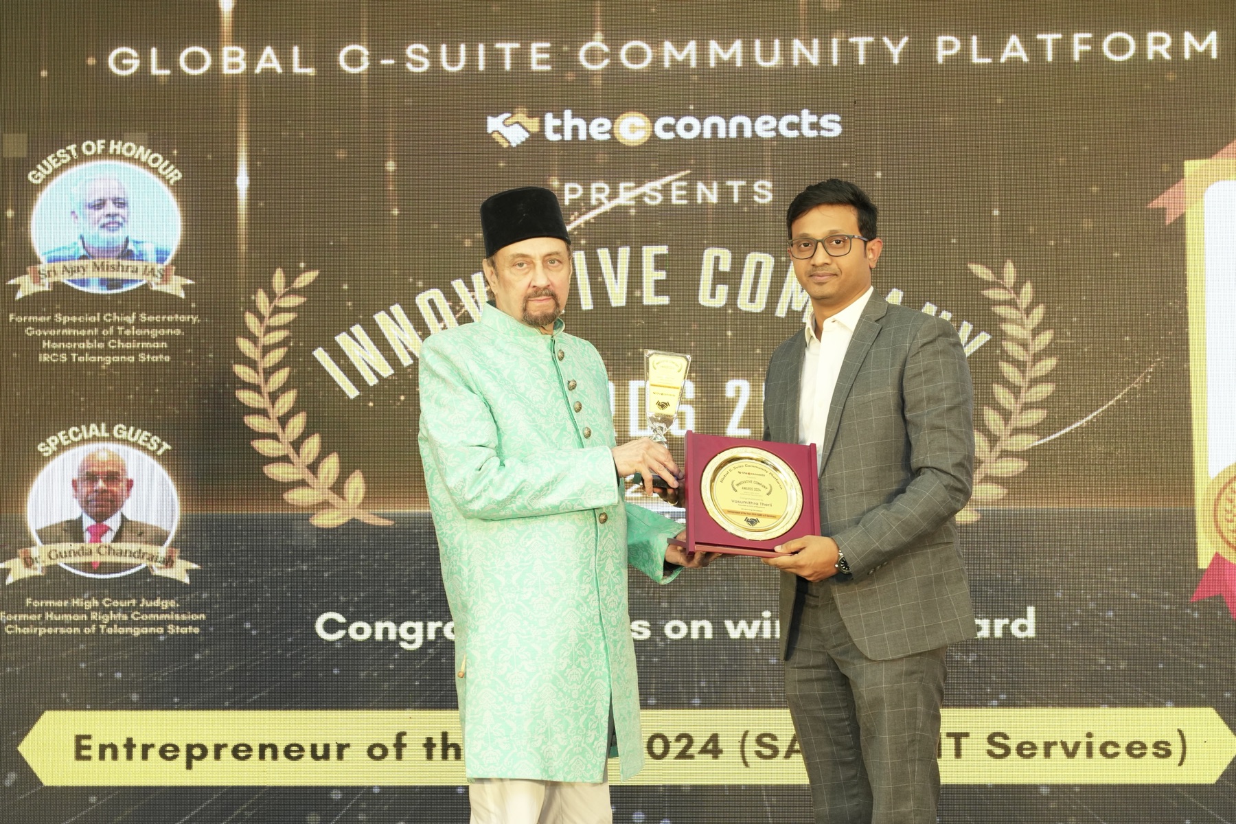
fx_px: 2214
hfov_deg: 31.2
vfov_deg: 21.1
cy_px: 412
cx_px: 618
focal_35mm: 64
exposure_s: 1/125
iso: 2000
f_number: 6.3
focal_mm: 64.5
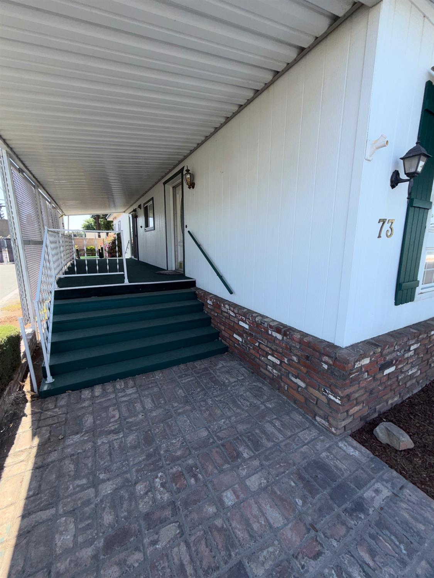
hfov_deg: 85.7
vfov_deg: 102.1
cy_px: 289
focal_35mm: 14
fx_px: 234
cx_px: 217
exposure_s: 1/430
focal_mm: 2.22
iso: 25
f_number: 2.2
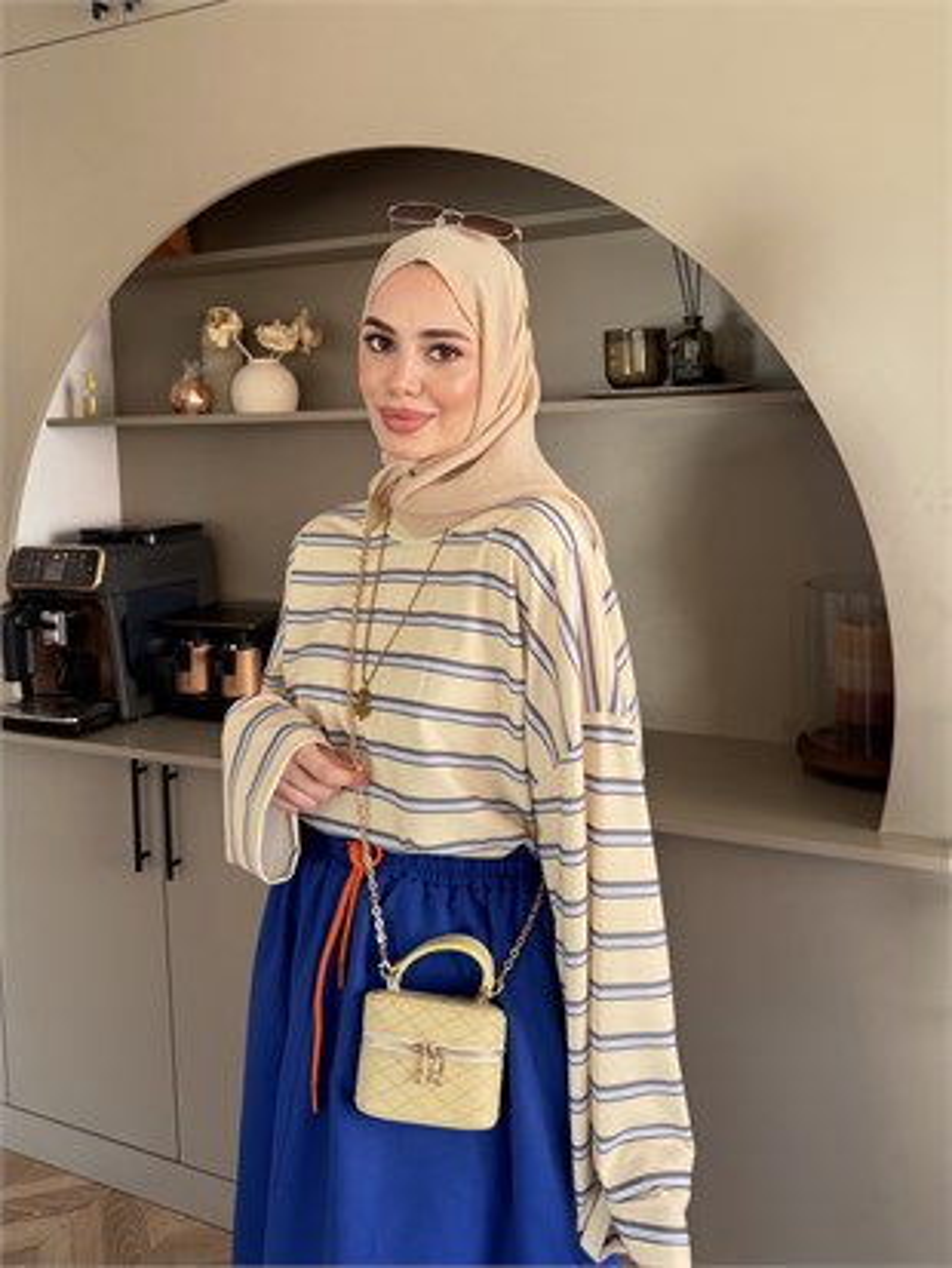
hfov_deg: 56.8
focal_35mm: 24
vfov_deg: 71.6
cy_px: 634
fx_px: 880
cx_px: 476
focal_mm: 6.76
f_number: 1.78
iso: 80
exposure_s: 1/121
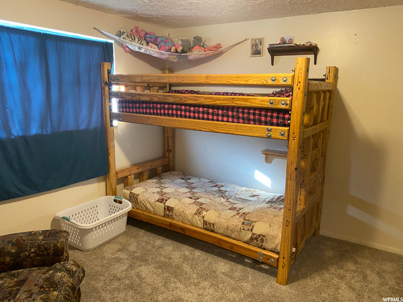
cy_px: 151
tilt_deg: -11.4
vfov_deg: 53.1
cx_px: 202
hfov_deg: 67.3
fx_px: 303
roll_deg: -1.0
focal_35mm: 26
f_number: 1.8
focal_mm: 4.25
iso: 250
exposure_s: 1/60
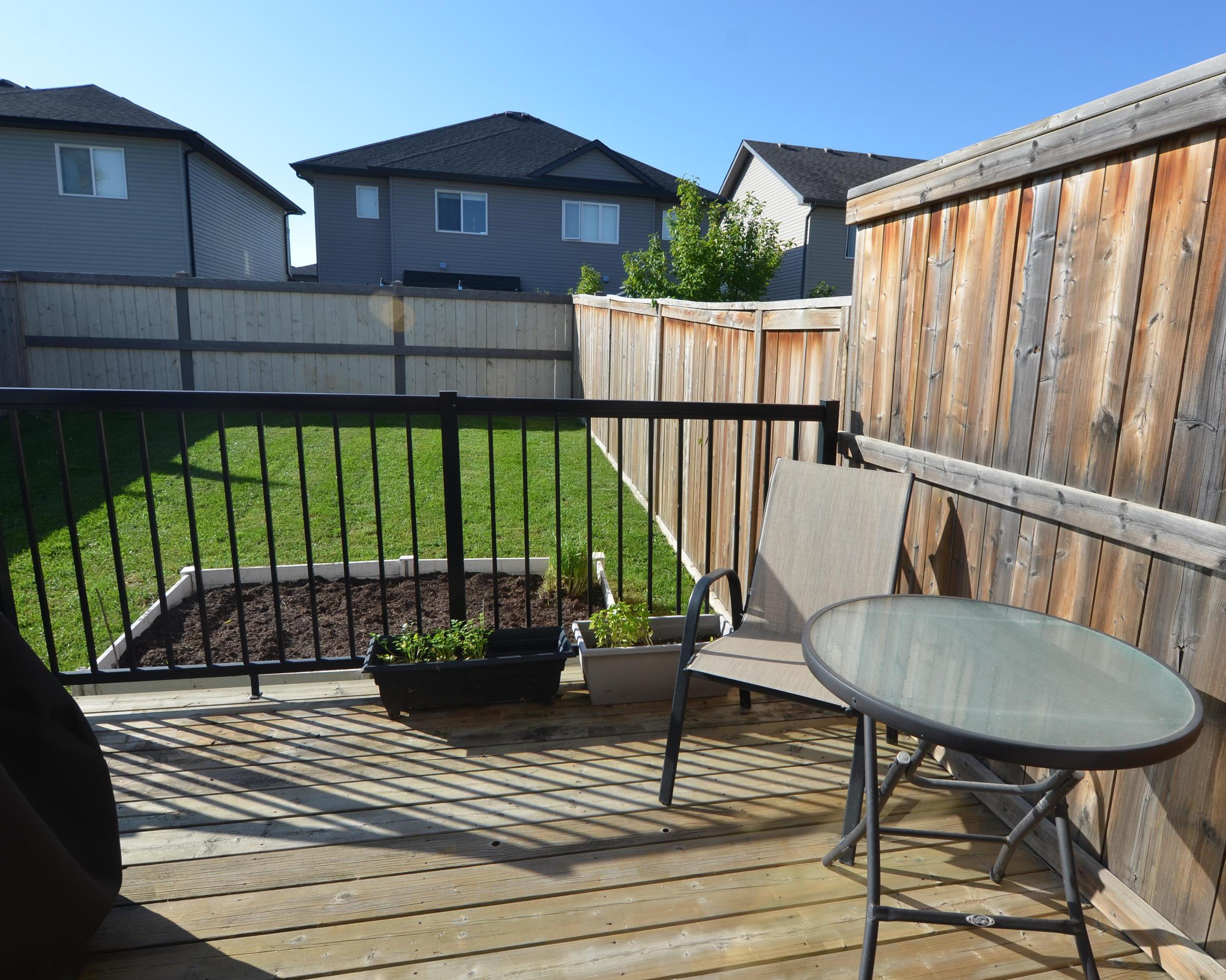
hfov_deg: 81.3
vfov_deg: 69.2
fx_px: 711
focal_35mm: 20
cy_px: 488
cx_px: 674
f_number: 8
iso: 140
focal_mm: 11
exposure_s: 1/250
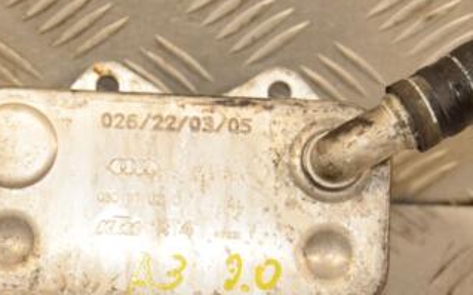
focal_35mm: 167
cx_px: 194
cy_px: 188
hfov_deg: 12.5
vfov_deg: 7.8
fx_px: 2152
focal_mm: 58
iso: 800
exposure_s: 1/200
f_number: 6.3
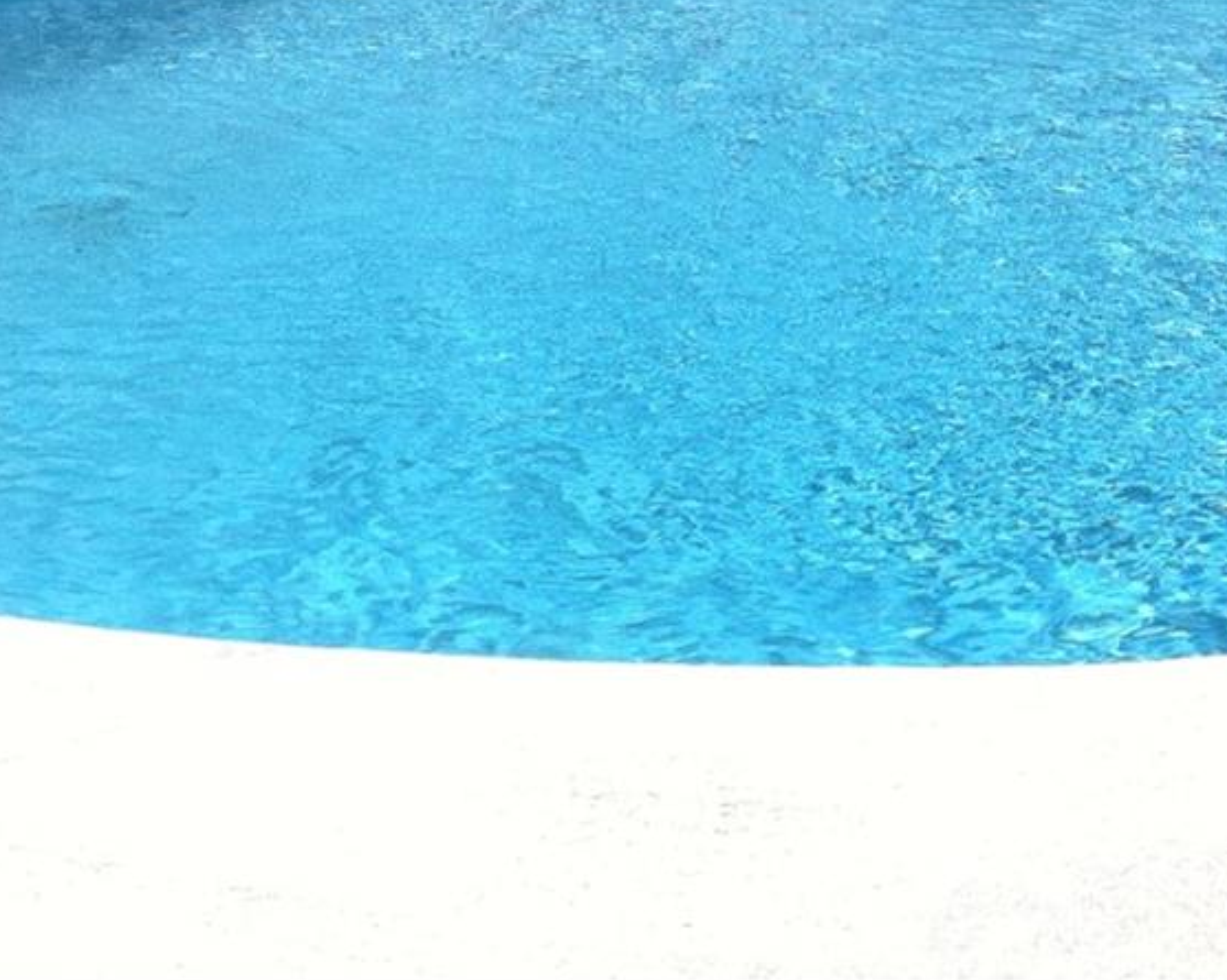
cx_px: 590
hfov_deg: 19.6
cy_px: -330
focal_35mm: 98
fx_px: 3557
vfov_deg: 14.9
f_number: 2.8
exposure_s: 1/1508
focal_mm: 3.85
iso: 80
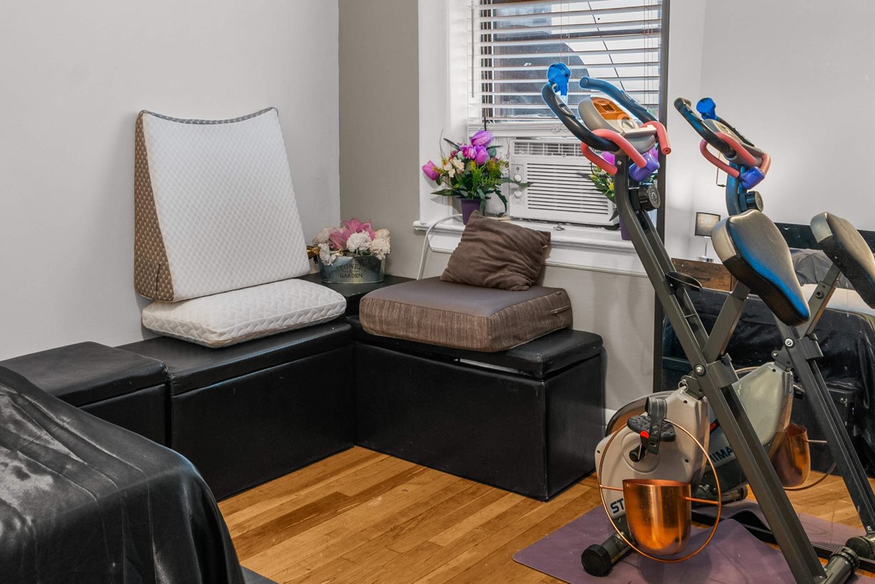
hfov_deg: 48.0
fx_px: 972
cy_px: 84
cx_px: 330
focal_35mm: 40
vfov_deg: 32.1
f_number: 8
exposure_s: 1
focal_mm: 16
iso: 400
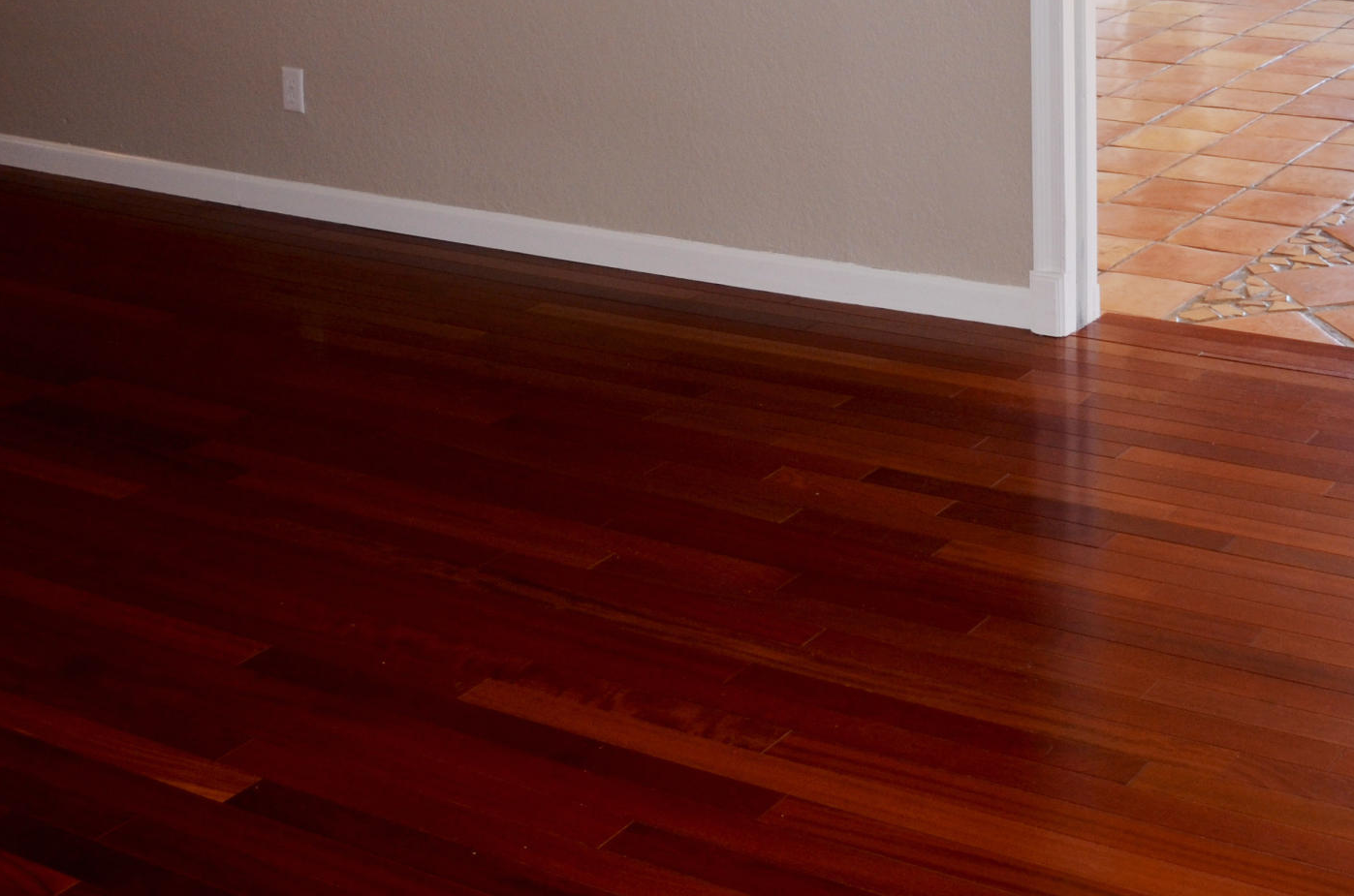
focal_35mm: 58
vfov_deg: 22.3
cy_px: -9
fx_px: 2177
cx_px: 1041
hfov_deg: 33.7
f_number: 3.5
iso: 250
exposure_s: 1/125
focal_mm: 18
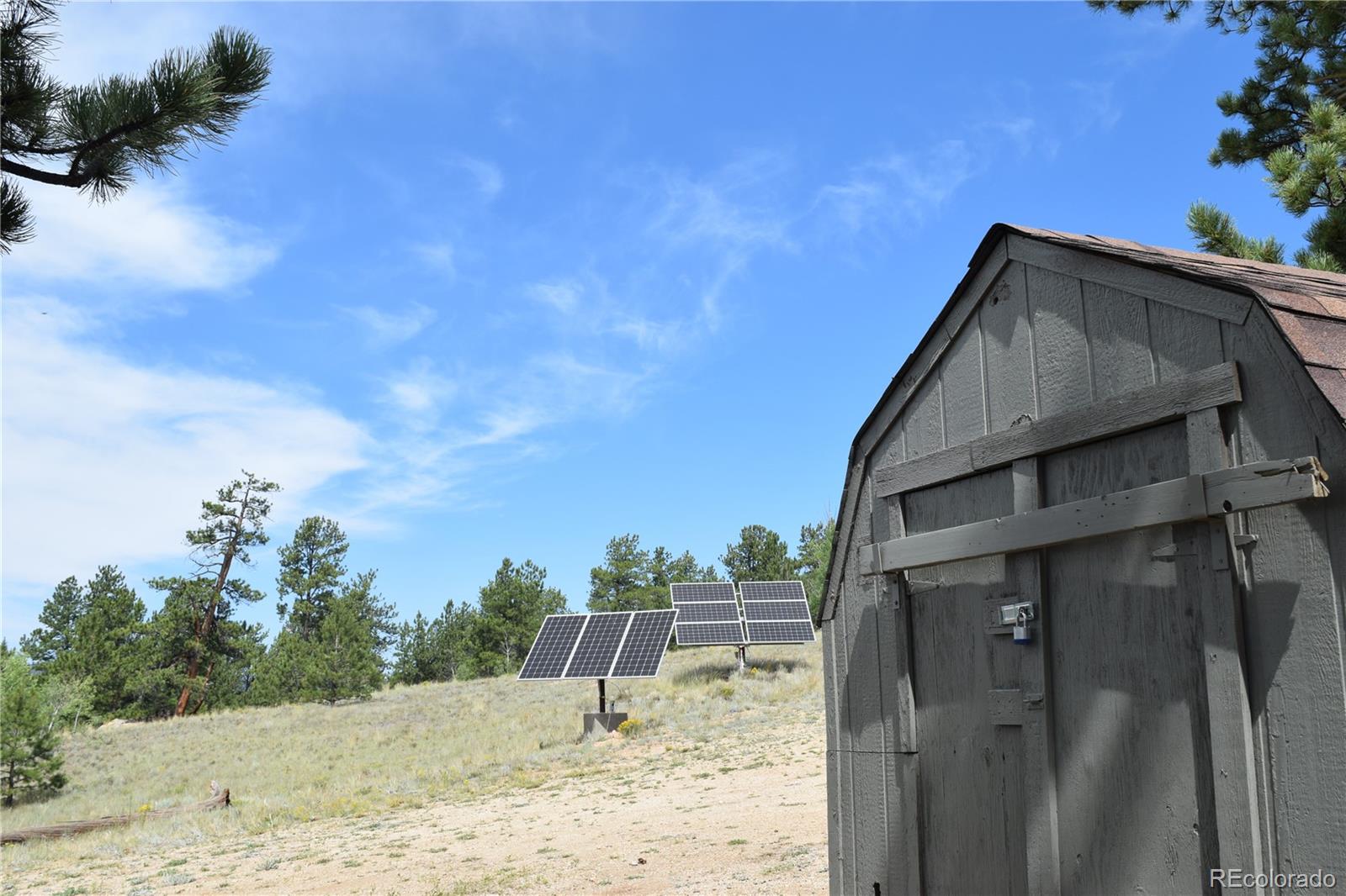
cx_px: 673
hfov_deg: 55.1
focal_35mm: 34
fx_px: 1290
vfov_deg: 38.3
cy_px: 448
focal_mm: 23
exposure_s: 1/320
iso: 200
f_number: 9
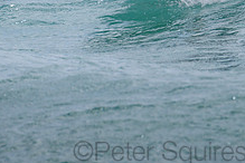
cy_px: -82
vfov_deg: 0.8
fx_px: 11038
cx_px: 233
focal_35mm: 1622
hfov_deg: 1.3
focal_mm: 500
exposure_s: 1/2000
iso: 125
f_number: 5.6
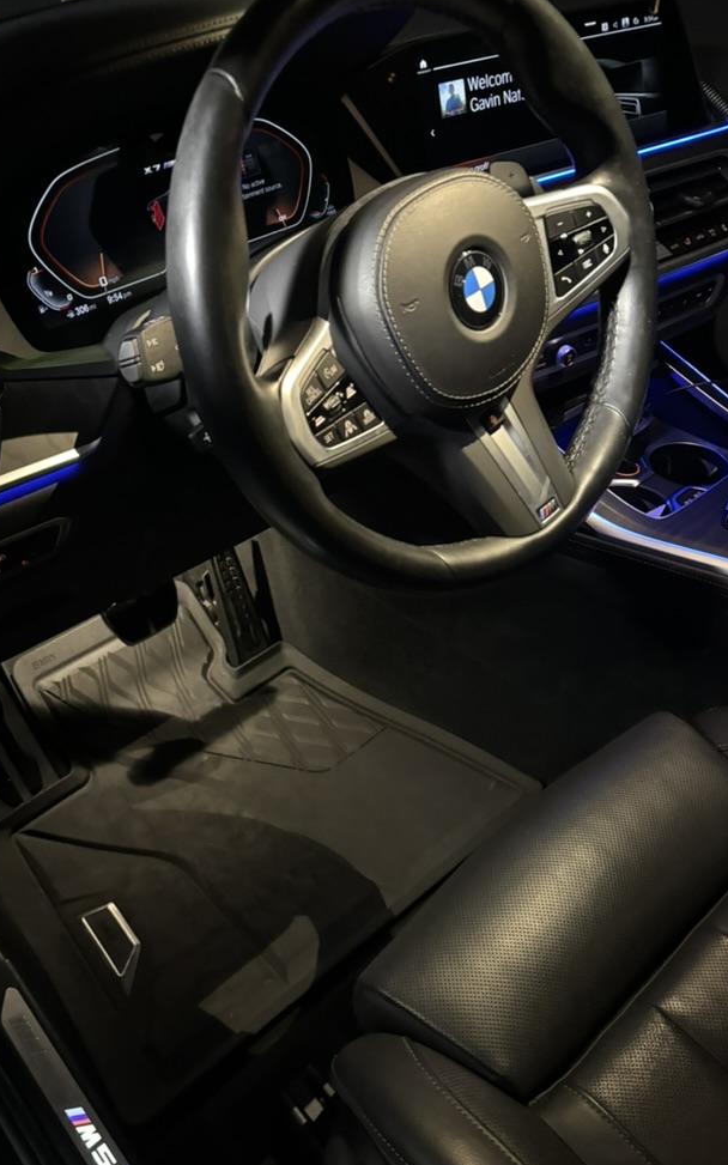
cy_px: 570
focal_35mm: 29
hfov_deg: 42.8
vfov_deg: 64.6
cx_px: 271
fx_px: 921
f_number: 1.6
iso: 1600
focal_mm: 5.96
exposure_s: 1/17
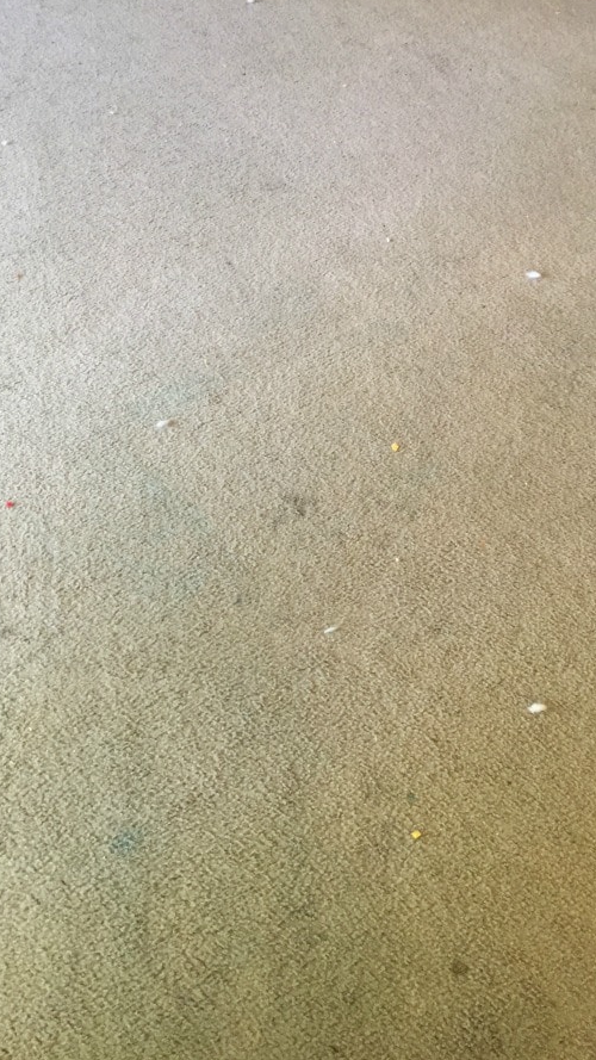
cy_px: 531
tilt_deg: -52.5
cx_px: 277
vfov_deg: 61.0
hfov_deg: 36.7
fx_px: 899
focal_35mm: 32
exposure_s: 1/15
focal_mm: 4.15
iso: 125
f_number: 2.2
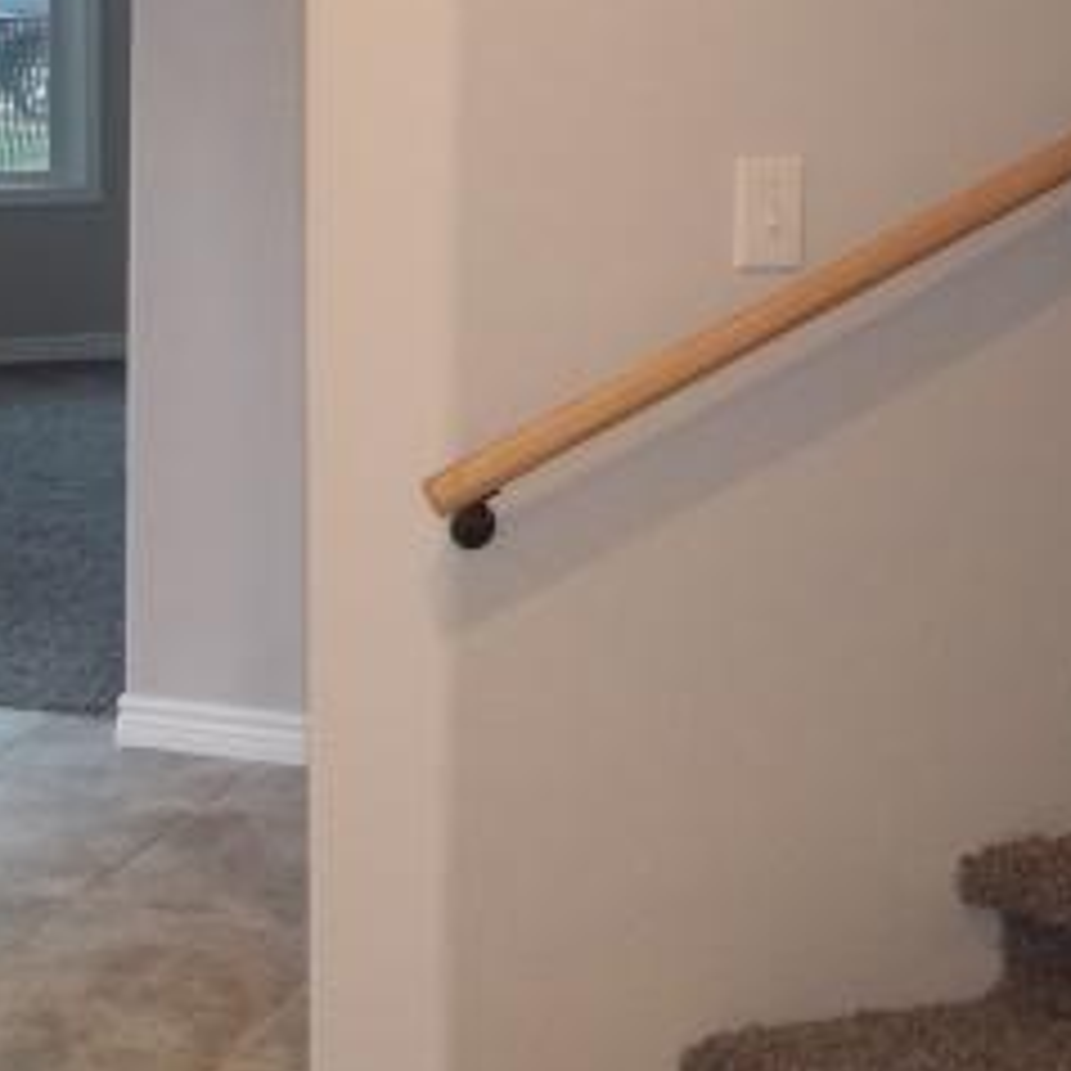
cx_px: 518
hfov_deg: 22.8
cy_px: 117
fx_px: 2660
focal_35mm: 76
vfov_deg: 22.2
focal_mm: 5.7
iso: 160
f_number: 2.9
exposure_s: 1/30
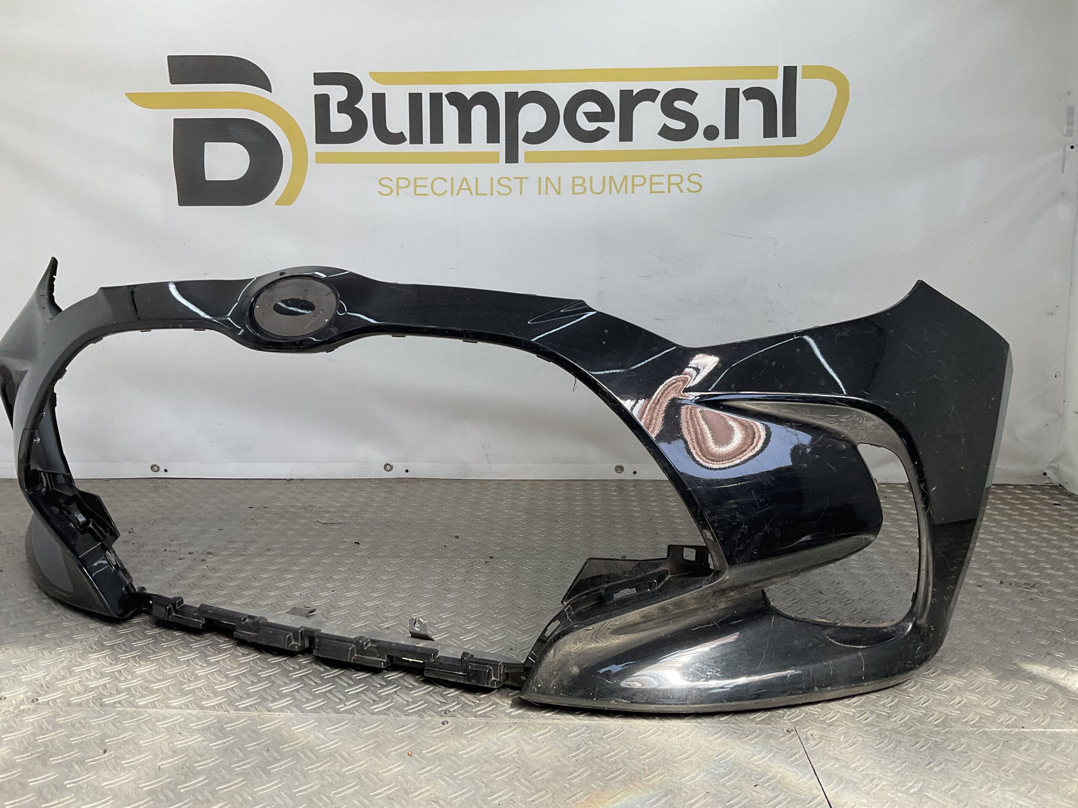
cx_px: 539
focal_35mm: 29
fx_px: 903
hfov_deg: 61.7
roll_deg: -1.5
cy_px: 404
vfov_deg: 48.2
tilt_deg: -9.4
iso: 16
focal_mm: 3
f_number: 1.8
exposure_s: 1/253
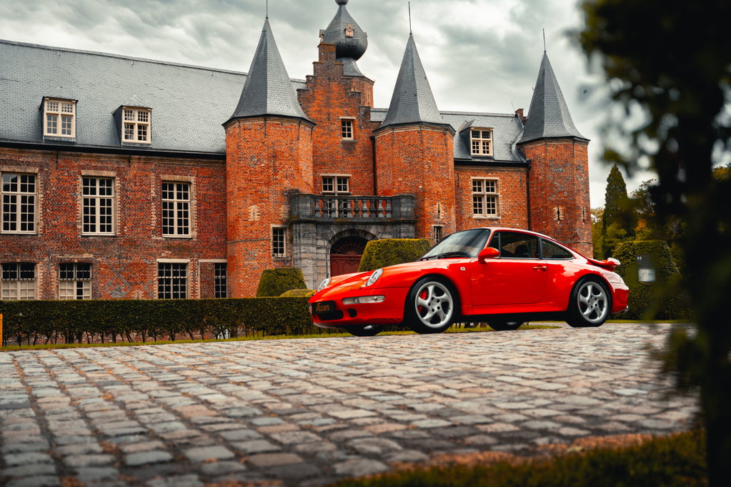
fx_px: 791
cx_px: 366
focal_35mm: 39
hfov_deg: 49.6
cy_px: 244
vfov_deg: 34.2
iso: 100
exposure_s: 1/160
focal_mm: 39
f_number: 2.8
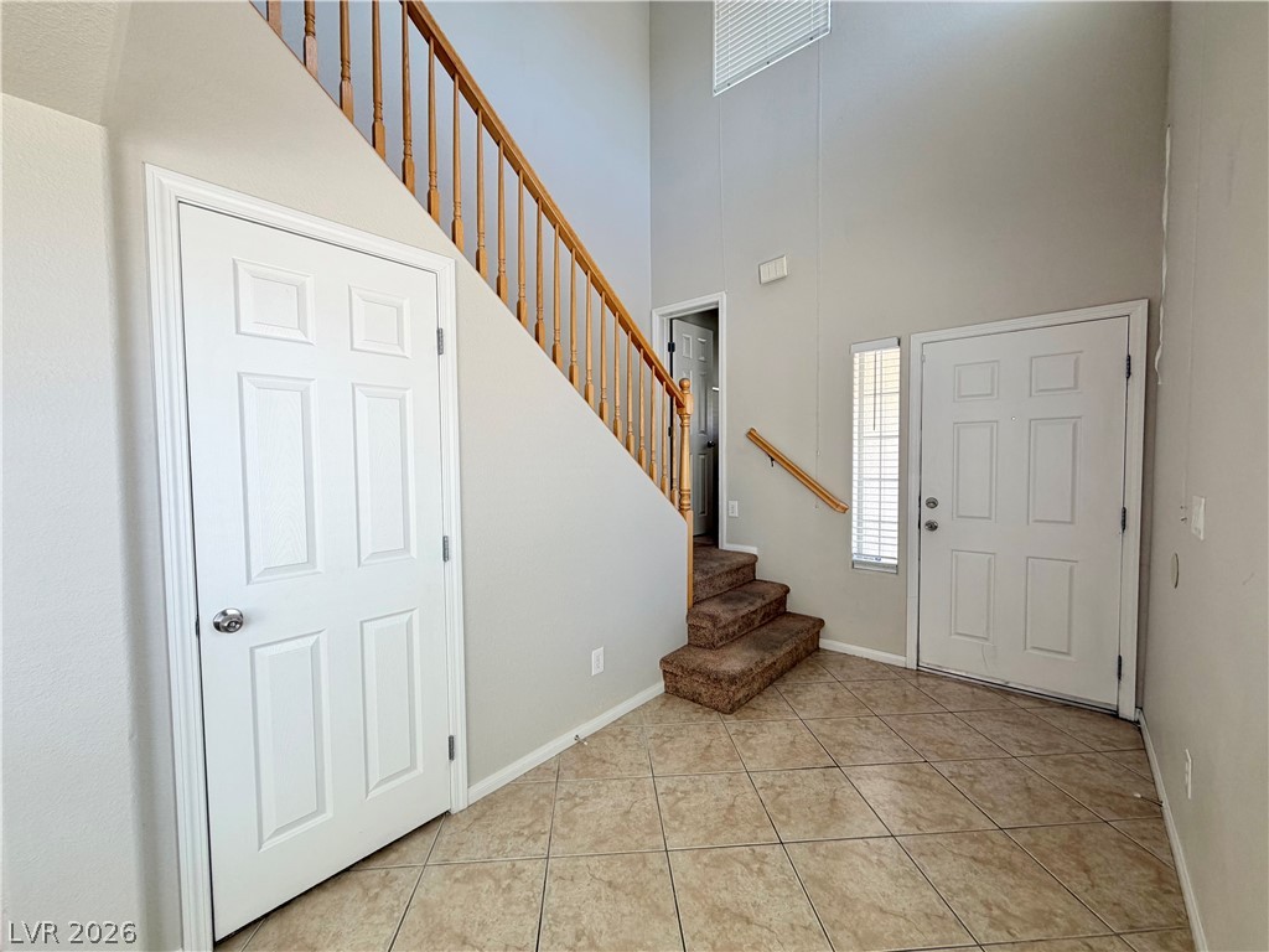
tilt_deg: -1.9
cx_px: 634
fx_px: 513
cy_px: 476
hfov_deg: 102.1
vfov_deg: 85.7
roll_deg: +0.8
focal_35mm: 14
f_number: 2.2
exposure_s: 1/120
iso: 50
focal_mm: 2.22
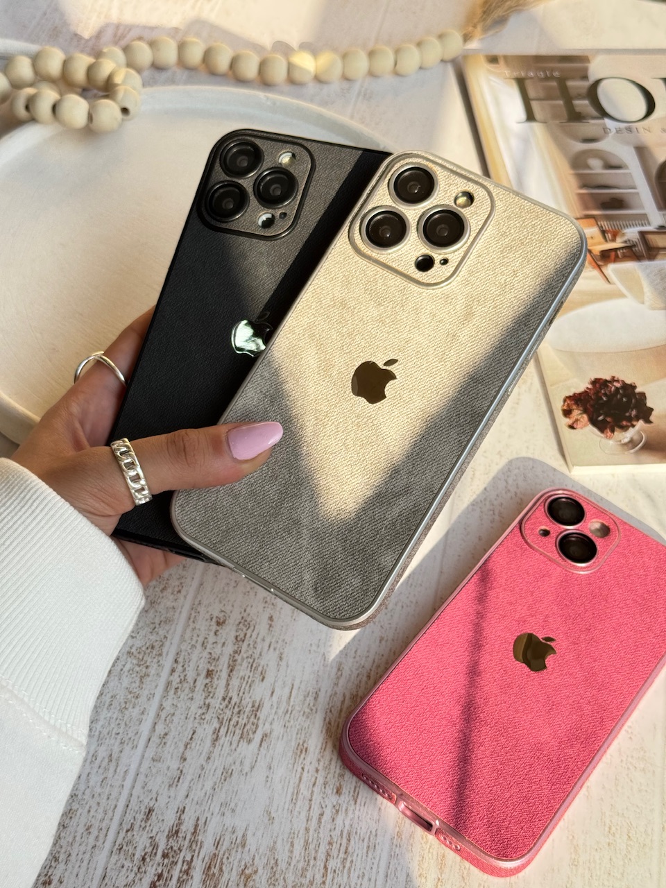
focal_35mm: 48
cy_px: 444
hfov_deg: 30.3
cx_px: 333
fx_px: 1231
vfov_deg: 39.7
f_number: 1.78
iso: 64
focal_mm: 6.76
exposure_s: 1/822
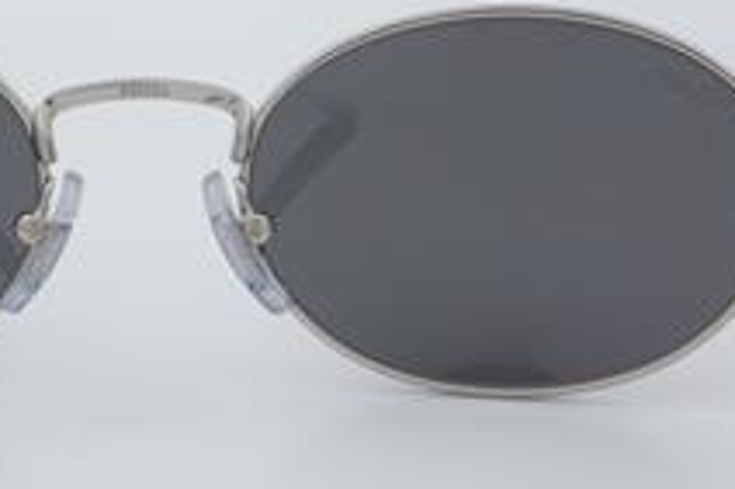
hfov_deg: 18.0
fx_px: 2305
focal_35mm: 113
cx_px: 142
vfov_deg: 12.1
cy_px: 201
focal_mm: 40
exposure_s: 1/3
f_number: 32
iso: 100
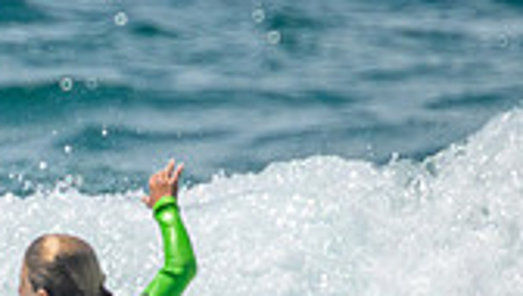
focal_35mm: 3923
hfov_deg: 0.6
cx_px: -178
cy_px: 463
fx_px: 54473
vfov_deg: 0.3
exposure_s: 1/2000
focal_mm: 800
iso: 560
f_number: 11
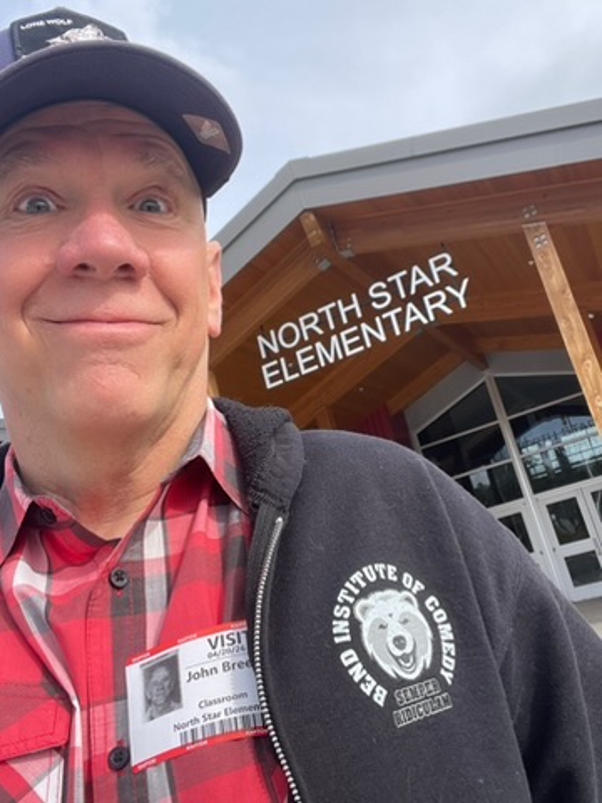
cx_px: 301
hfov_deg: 46.8
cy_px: 402
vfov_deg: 60.0
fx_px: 696
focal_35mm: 30
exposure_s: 1/433
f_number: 2.2
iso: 25
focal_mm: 2.71
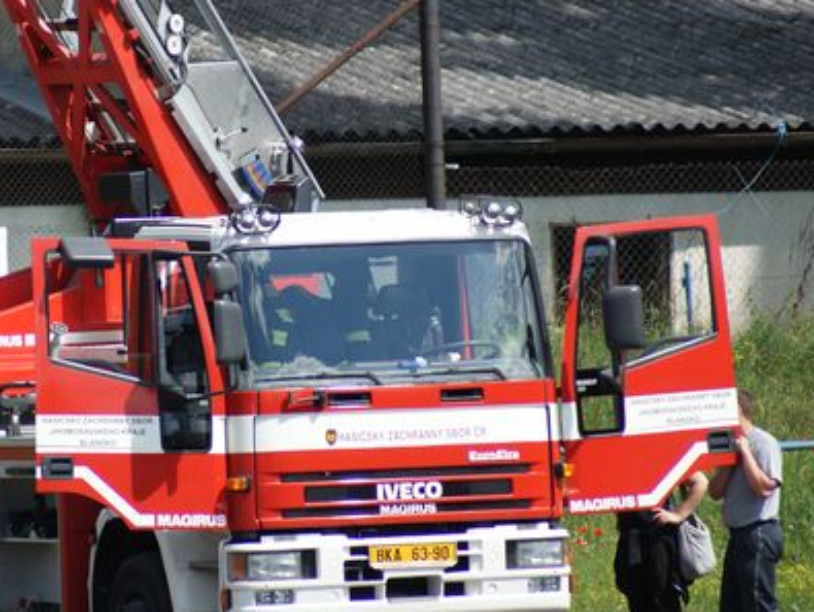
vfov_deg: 2.1
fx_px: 16499
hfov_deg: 2.8
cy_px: 334
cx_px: 243
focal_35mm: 701
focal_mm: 300
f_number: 5.6
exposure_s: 1/500
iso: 200
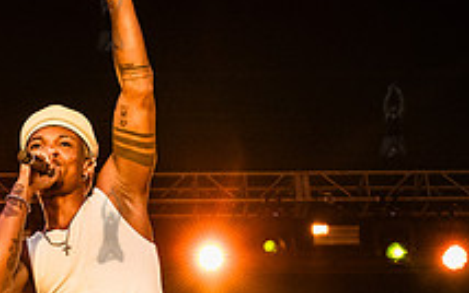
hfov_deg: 24.2
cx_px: 93
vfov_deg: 15.5
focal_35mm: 84
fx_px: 1074
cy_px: 224
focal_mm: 29
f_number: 3.5
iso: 4000
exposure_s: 1/800
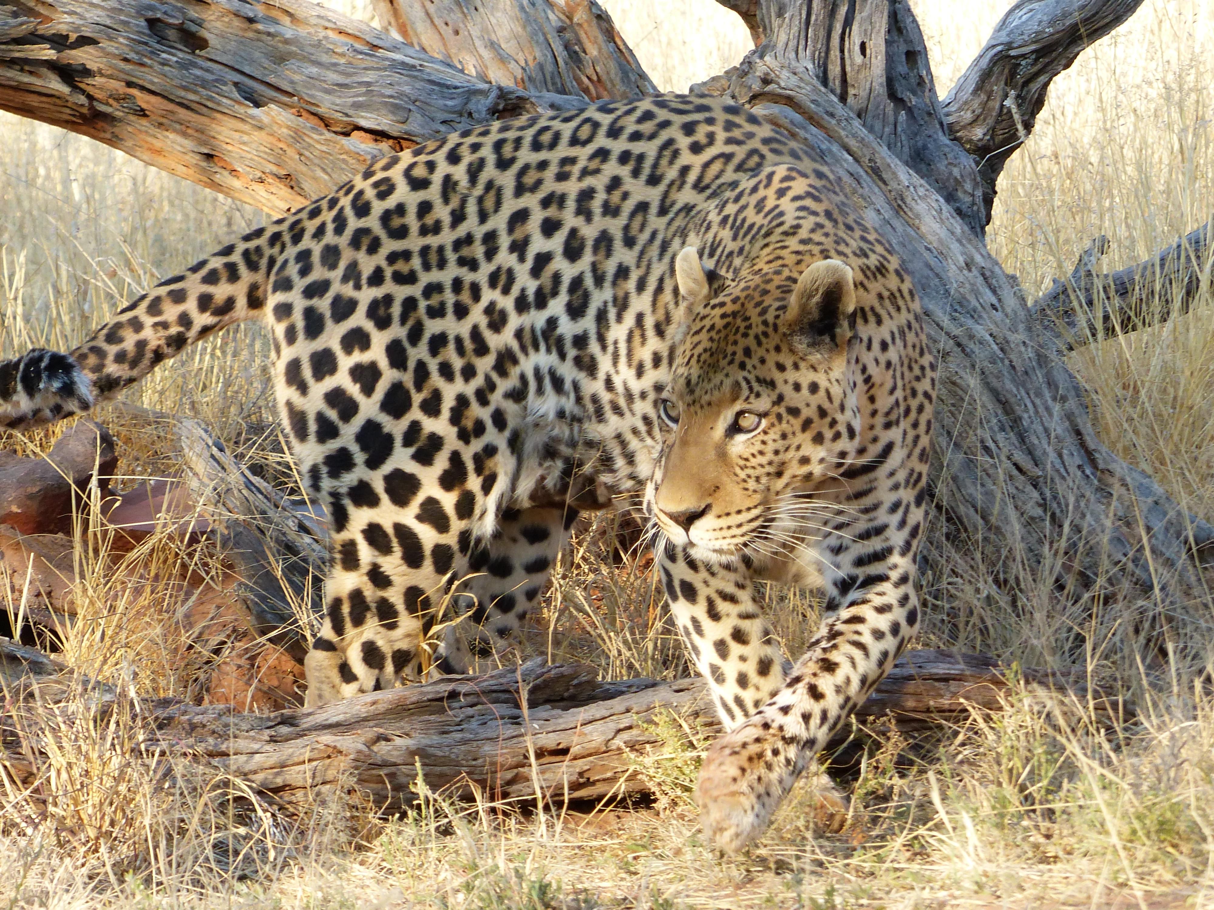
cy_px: 455
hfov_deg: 6.5
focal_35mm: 307
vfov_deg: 4.8
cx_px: 607
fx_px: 10767
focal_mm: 50.2
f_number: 4
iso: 200
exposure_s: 1/320
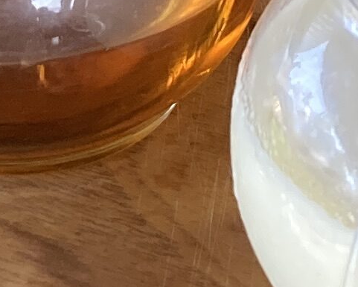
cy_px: -466
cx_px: 41
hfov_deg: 8.4
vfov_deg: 6.4
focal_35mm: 229
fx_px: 2427
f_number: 1.8
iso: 80
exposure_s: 1/121
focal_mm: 3.99
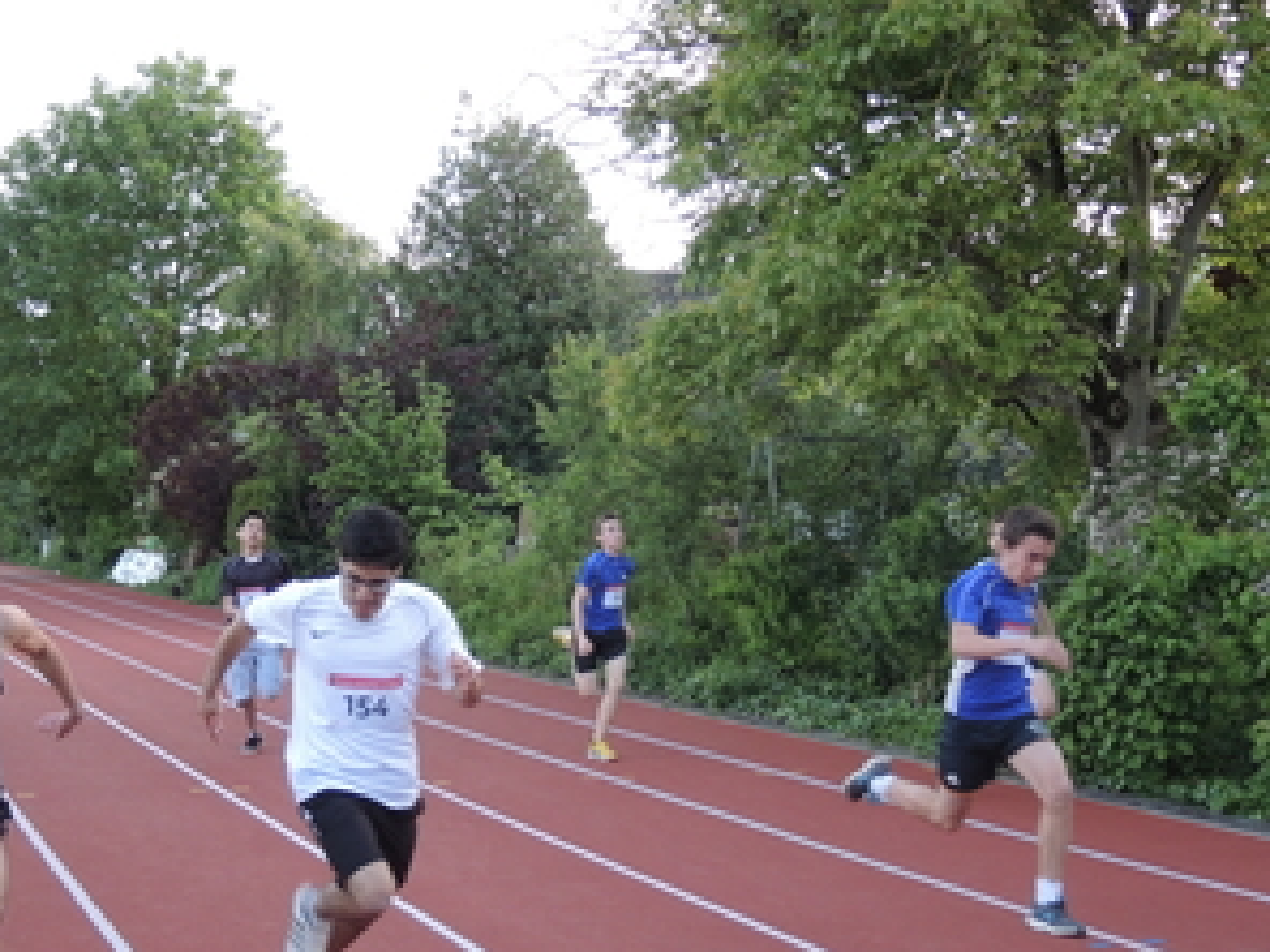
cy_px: 624
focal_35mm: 51
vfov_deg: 28.4
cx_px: 549
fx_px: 1871
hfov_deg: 37.4
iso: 250
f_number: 2
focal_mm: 6
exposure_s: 1/250
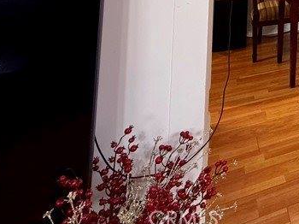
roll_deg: -0.2
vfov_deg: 26.8
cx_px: 425
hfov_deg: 30.7
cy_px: -97
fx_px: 354
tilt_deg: +3.6
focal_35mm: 41
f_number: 2.2
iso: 250
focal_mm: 2.22
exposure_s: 1/60
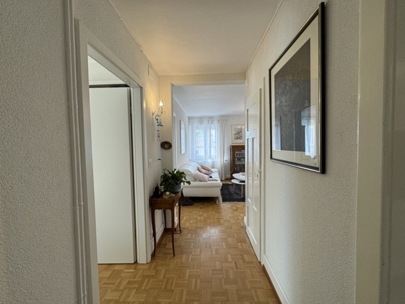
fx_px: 164
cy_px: 152
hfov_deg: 102.1
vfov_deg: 85.7
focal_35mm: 14
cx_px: 202
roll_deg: +1.8
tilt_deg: -2.1
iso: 80
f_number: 2.2
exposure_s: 1/100
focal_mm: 2.22
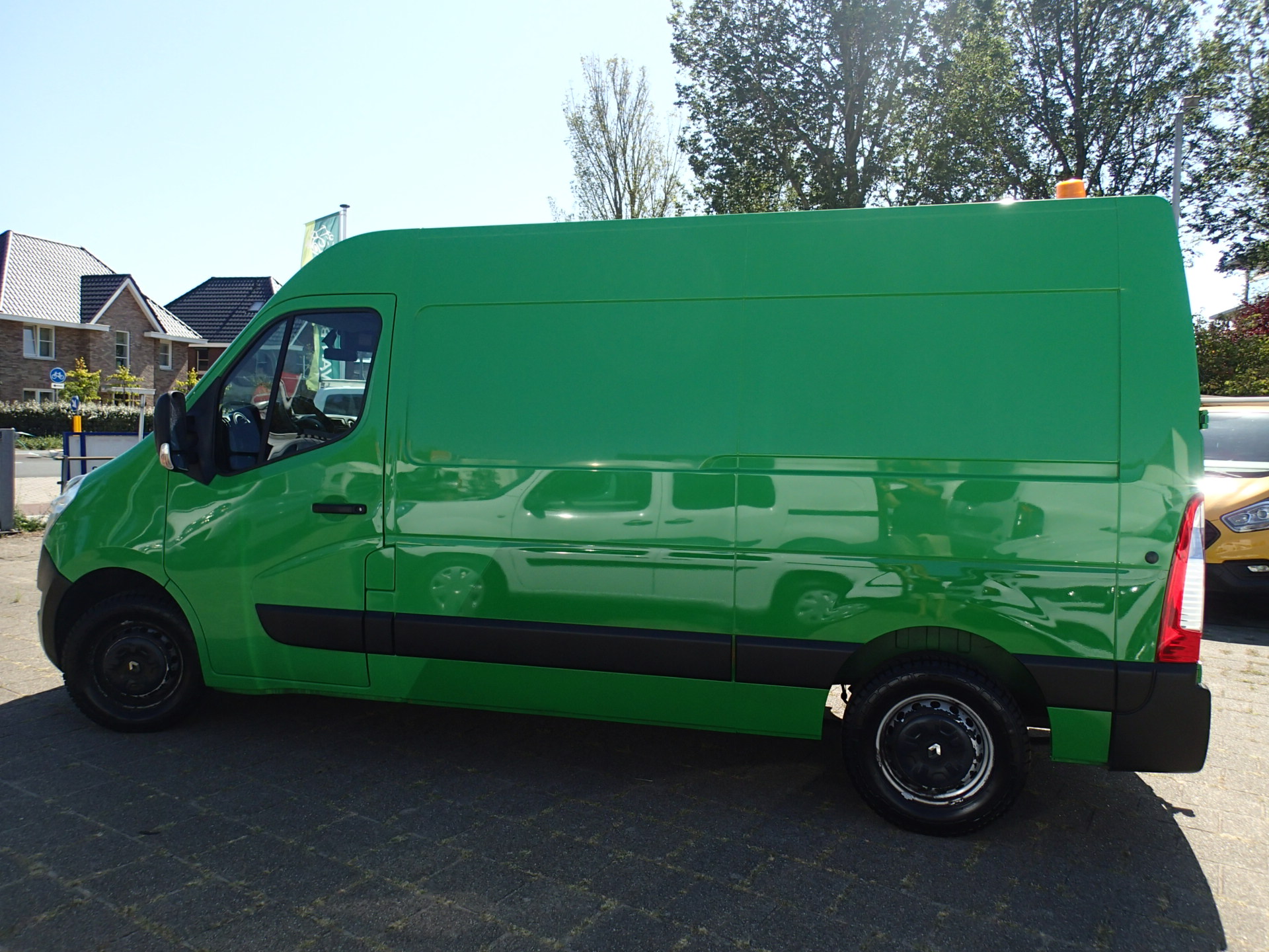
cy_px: 476
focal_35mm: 25
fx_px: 916
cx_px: 634
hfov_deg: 69.4
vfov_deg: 54.9
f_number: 2.8
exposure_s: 1/800
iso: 100
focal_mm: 4.5
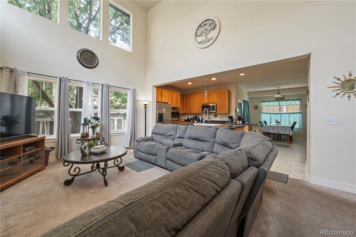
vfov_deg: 81.2
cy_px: 118
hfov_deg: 104.3
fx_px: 138
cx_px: 178
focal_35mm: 14
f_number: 9
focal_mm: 14
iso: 250
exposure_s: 1/2.5
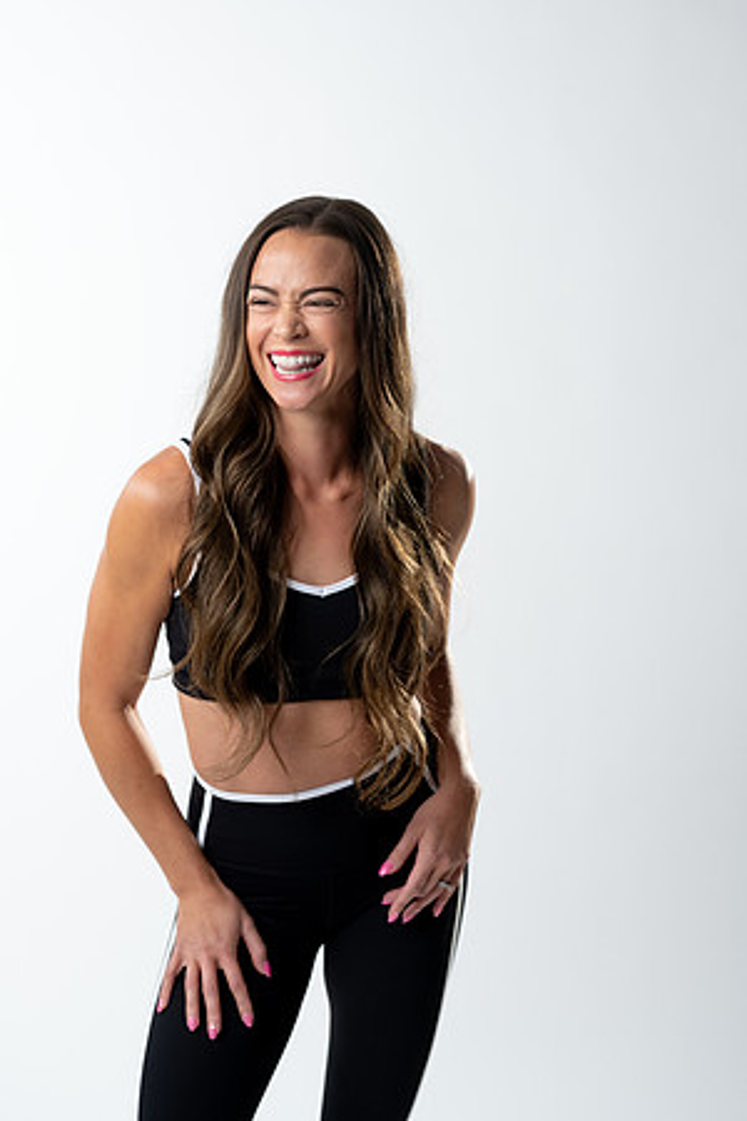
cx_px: 374
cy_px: 560
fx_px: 2645
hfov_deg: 16.1
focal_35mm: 85
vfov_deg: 23.9
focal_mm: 85
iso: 400
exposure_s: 1/125
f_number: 3.5
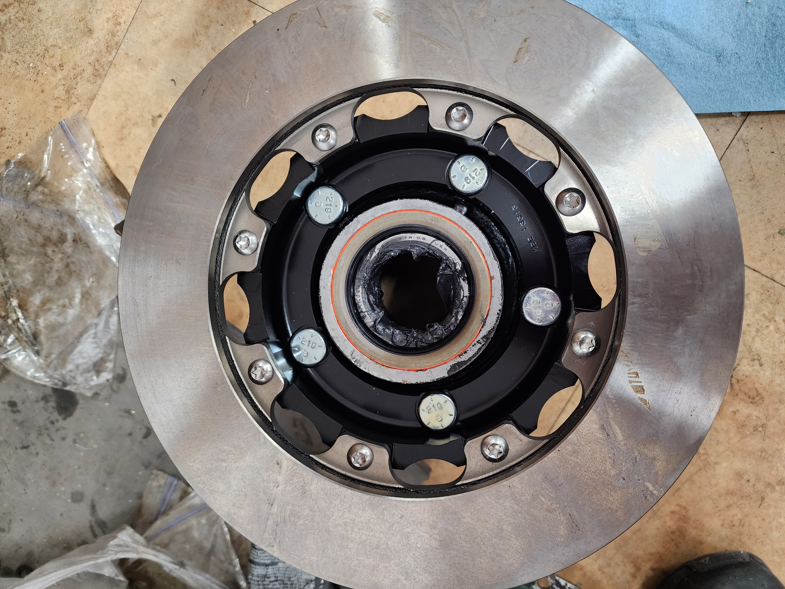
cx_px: 392
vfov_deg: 58.9
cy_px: 294
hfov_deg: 73.9
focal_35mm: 23
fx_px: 522
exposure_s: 1/120
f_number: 1.8
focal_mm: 6.4
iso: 800
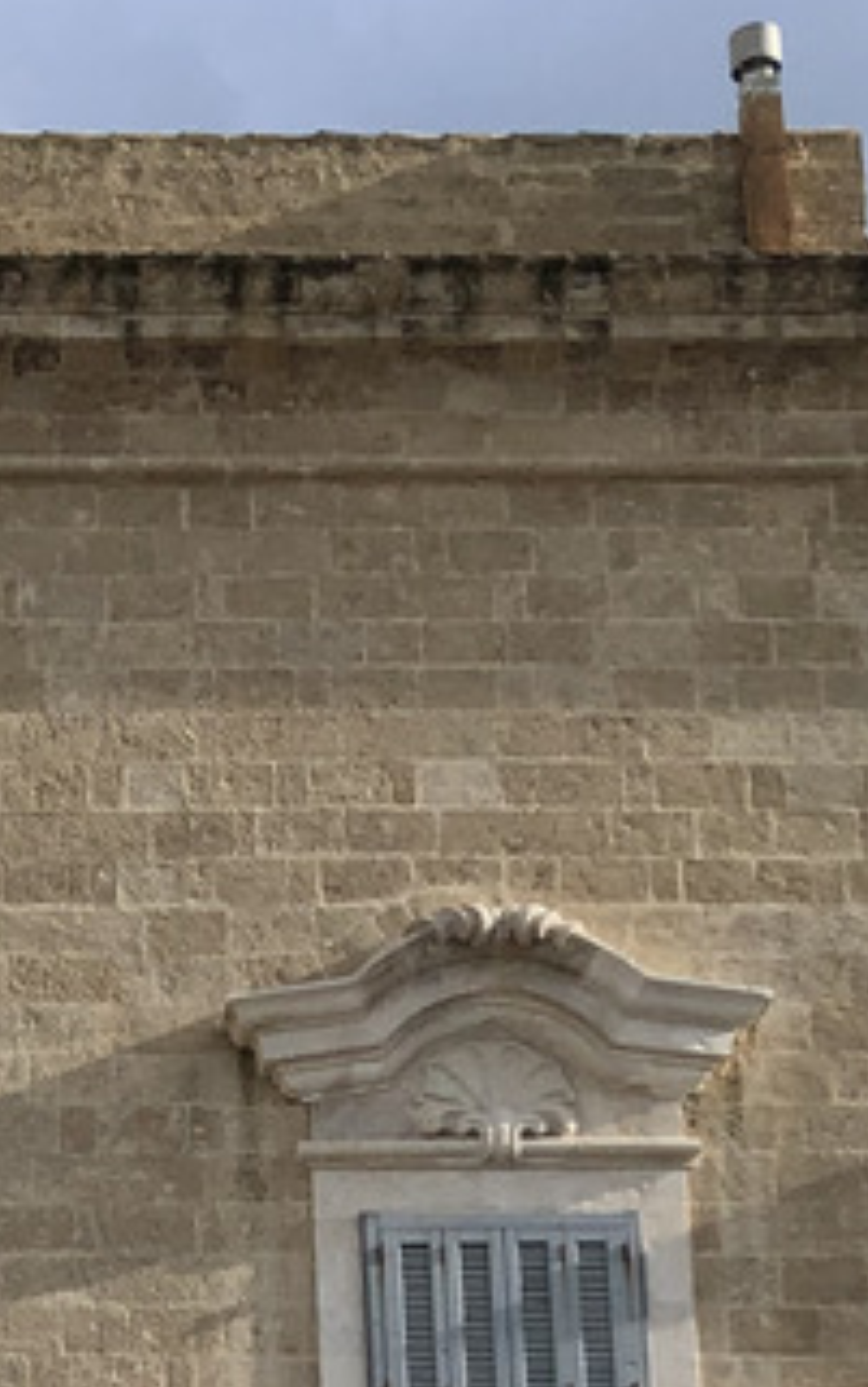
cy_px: 1789
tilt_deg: +13.9
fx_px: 4196
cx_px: -566
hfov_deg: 11.2
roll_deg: +0.6
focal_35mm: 111
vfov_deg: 17.6
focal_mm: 4
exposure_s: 1/2703
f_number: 1.8
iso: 20
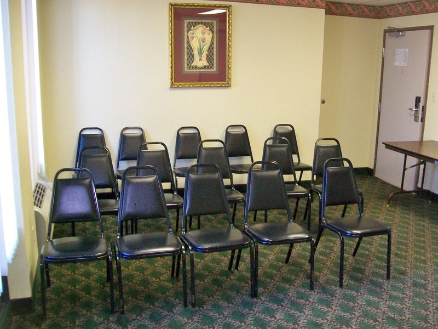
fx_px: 456
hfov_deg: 51.4
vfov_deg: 39.7
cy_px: 164
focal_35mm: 36
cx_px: 219
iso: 200
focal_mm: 6
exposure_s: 1/30
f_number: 2.7
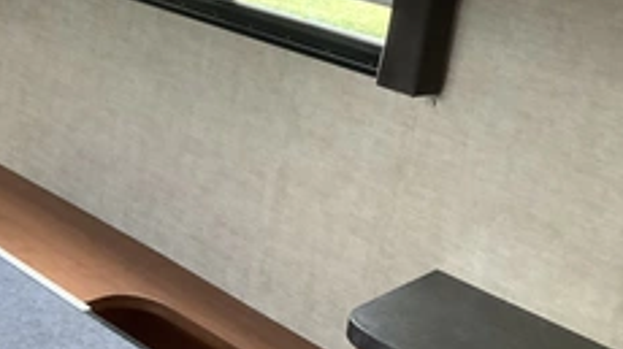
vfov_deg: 20.6
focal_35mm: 55
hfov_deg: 37.6
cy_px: -51
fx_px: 908
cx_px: 225
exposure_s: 1/60
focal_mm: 3
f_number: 1.8
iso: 125
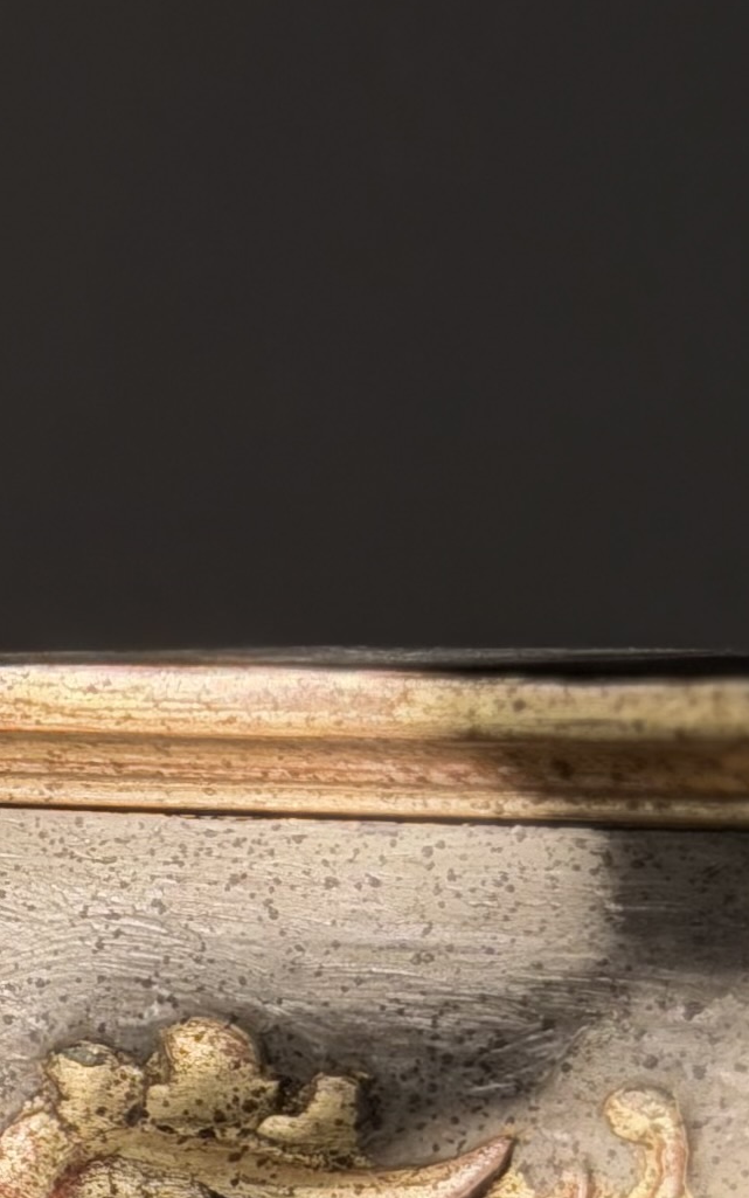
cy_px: 1185
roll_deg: -0.2
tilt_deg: -7.2
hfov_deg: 6.5
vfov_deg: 10.6
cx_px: -605
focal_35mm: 197
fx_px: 6431
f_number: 1.78
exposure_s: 1/121
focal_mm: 6.76
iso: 80
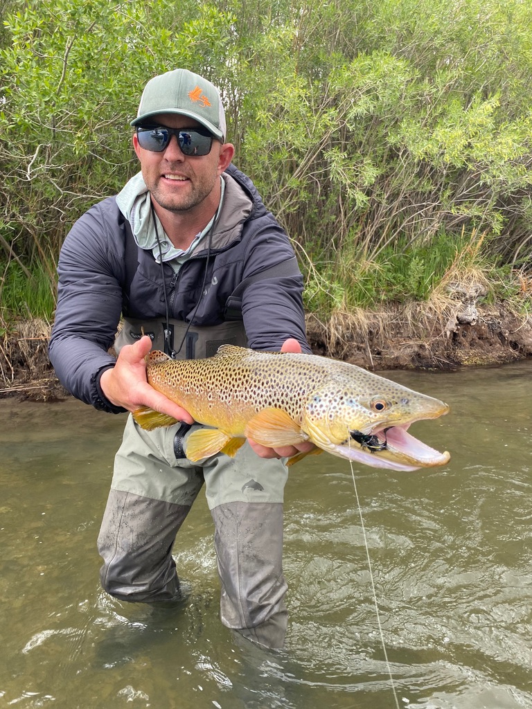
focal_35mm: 26
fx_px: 533
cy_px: 354
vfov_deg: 67.3
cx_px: 266
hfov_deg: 53.1
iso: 32
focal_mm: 4.25
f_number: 1.8
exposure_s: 1/317
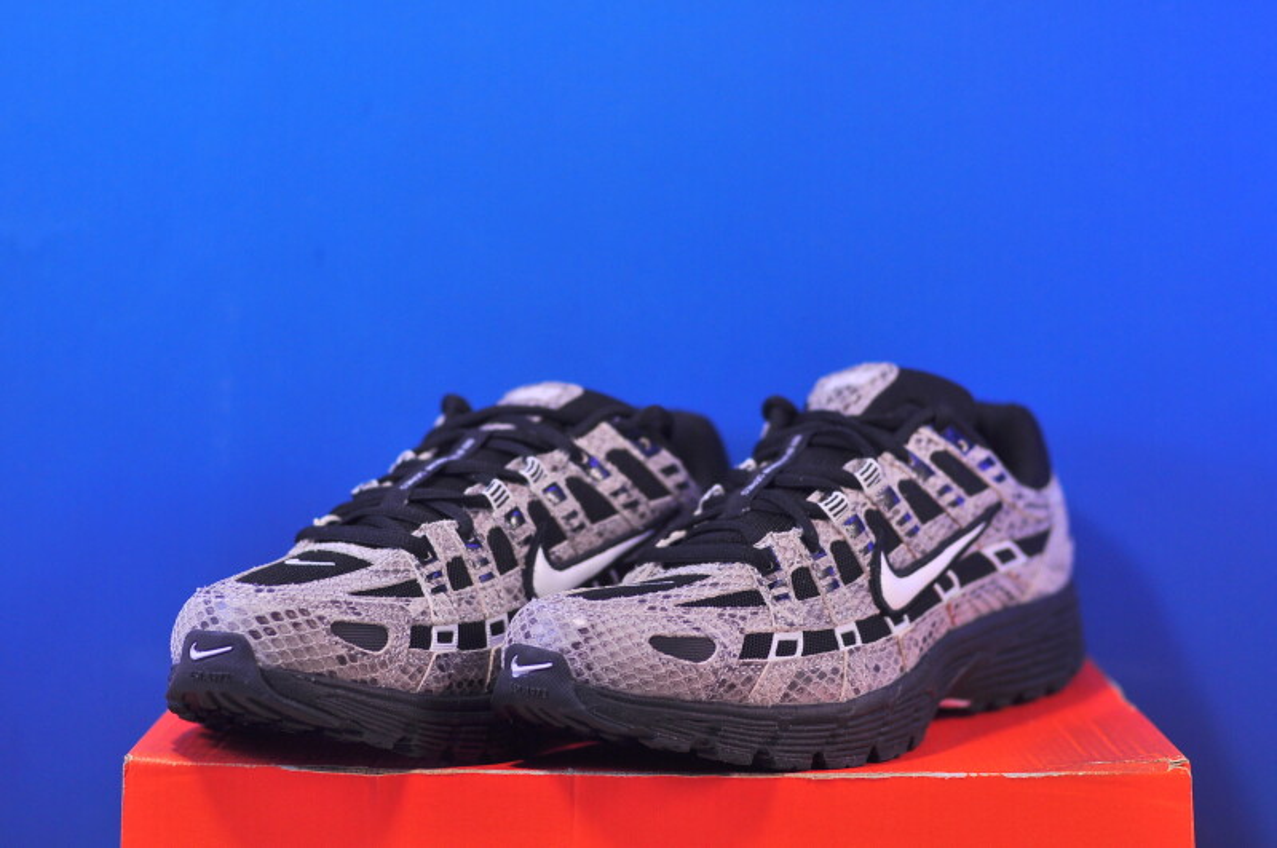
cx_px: 638
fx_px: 2657
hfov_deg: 27.0
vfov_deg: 18.1
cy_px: 424
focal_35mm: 75
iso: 250
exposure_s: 1/320
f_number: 2.5
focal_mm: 50
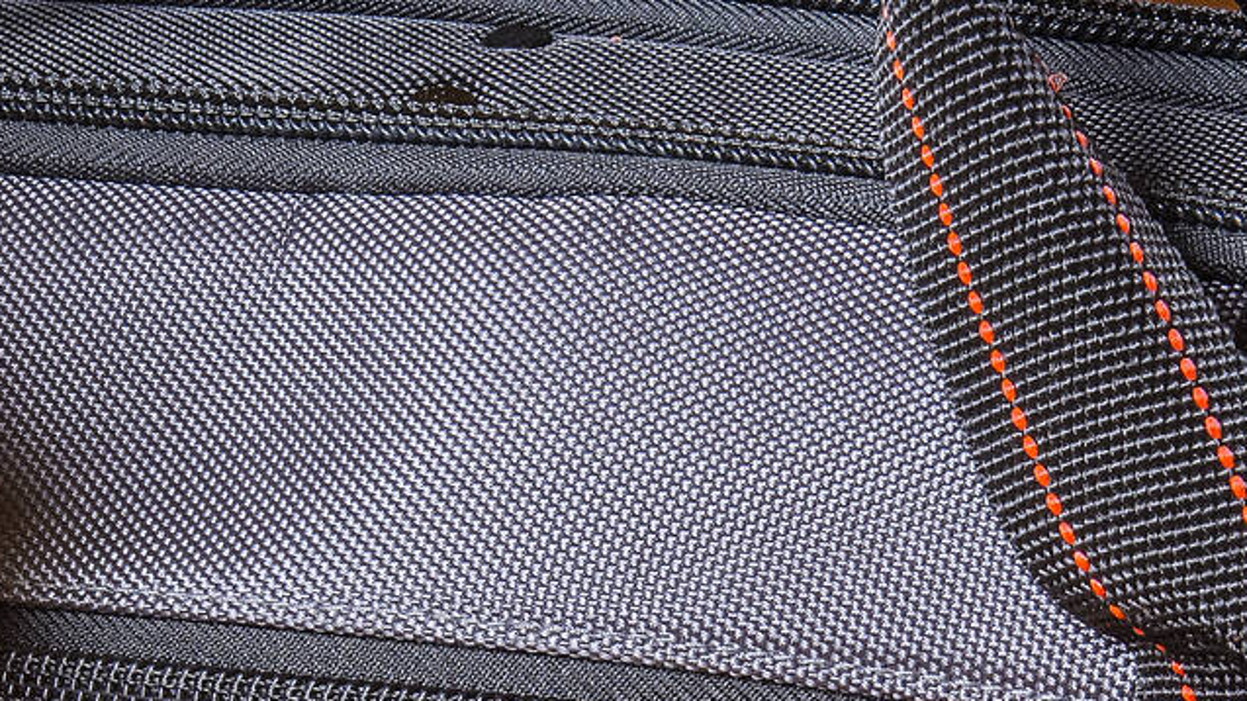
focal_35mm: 222
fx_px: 7339
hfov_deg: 9.7
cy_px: 1005
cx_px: 636
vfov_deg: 5.4
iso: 200
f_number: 11
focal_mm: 45
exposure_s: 1/125
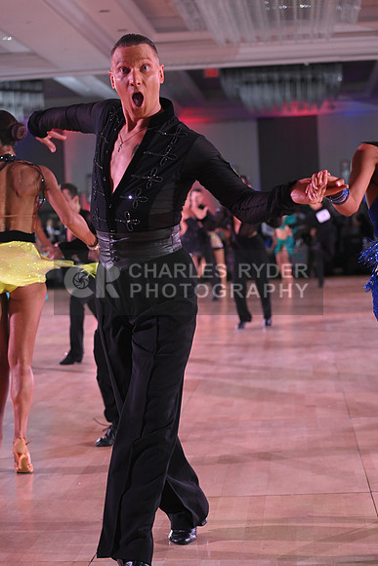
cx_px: 189
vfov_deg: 26.0
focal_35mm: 78
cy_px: 283
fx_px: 1228
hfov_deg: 17.5
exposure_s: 1/200
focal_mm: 78
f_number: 4.5
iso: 1600
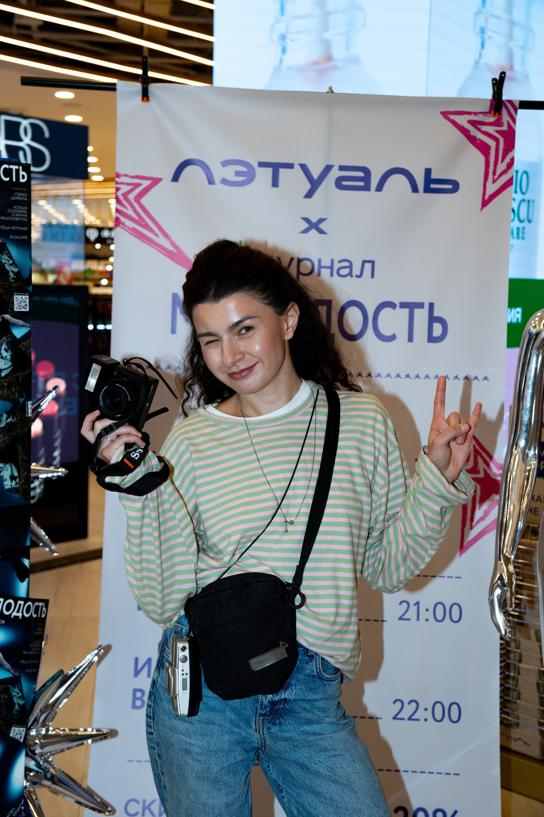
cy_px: 408
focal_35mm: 52
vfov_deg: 37.9
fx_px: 1190
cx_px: 272
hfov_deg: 25.8
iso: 400
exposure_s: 1/160
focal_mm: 35
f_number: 4
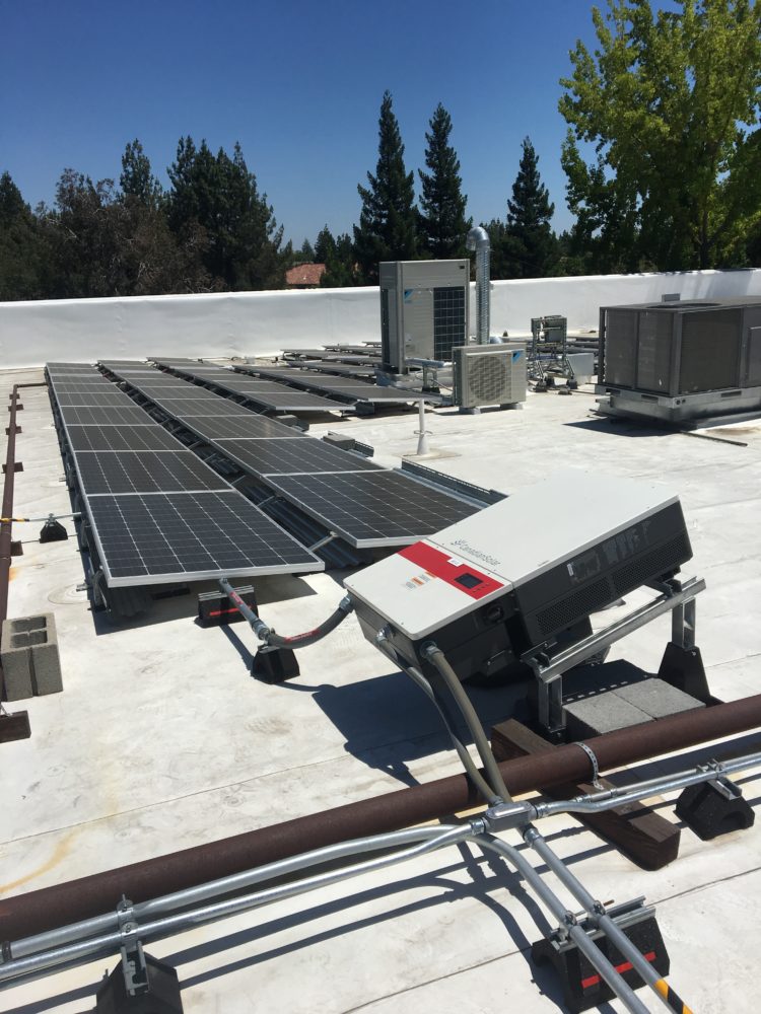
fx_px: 850
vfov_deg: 61.7
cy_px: 507
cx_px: 380
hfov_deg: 48.2
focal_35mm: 29
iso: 25
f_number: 2.2
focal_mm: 4.15
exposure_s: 1/4274
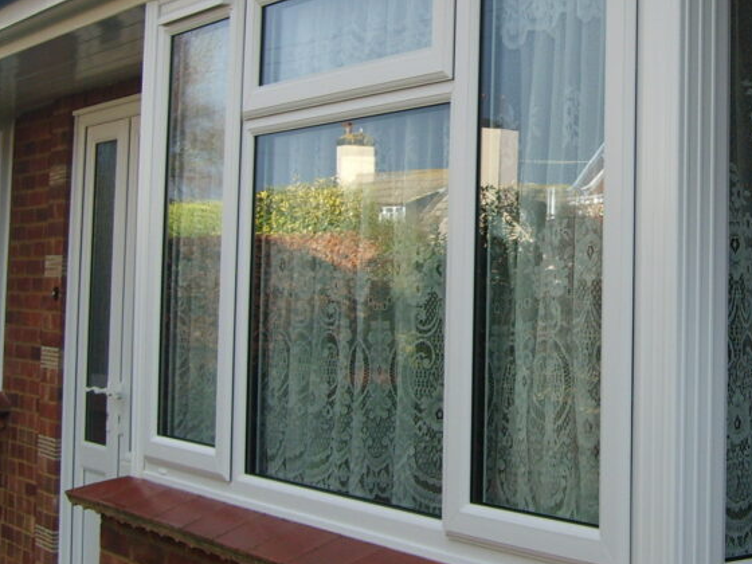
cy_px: 201
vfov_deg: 22.9
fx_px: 1390
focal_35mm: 64
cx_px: 599
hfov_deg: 29.6
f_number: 2.8
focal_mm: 5.8
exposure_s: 1/180
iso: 50
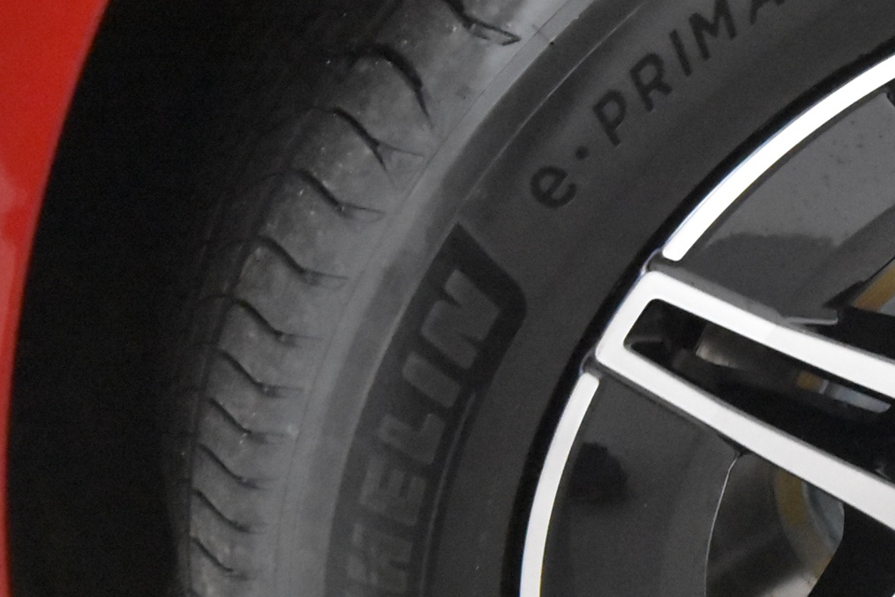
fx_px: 1840
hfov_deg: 25.6
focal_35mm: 74
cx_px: 955
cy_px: 387
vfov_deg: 18.4
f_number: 5.6
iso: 12800
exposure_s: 1/60
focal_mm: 20
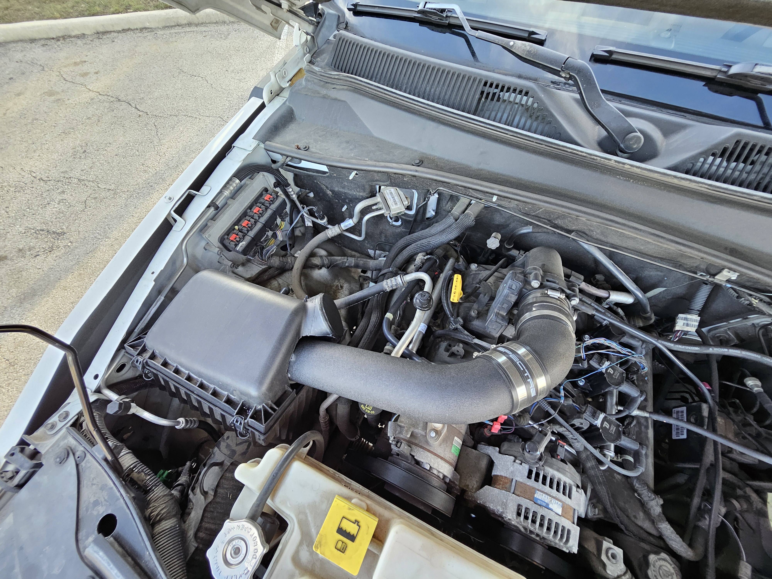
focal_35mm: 13
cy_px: 290
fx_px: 290
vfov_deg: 89.9
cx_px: 386
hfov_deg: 106.2
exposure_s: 1/60
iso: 100
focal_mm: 1.7
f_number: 2.2
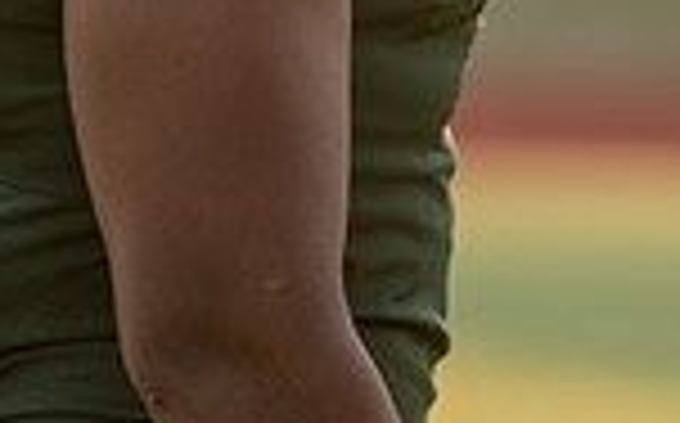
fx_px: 12403
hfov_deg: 3.1
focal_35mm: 670
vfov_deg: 2.0
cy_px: -330
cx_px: 178
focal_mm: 142
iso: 160
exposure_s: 1/400
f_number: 2.8
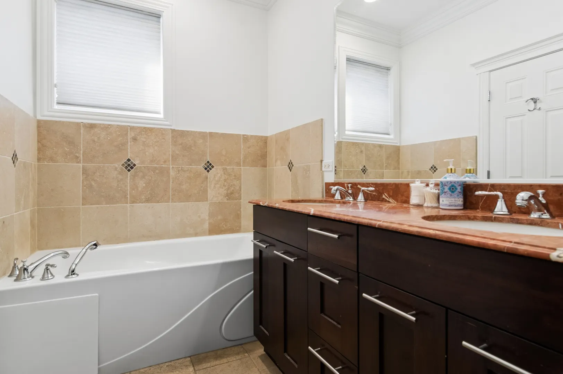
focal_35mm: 18
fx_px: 281
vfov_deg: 67.3
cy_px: 187
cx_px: 282
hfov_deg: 90.0
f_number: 8
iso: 400
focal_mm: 12
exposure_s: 1/15
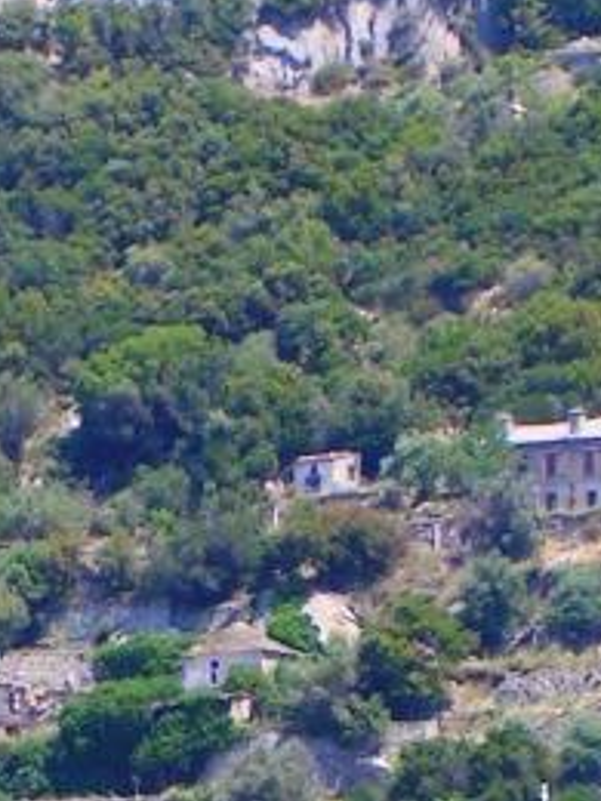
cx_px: 280
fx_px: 9862
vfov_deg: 4.6
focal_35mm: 426
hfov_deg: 3.5
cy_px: 1051
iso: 50
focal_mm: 16.6
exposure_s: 1/250
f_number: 5.6
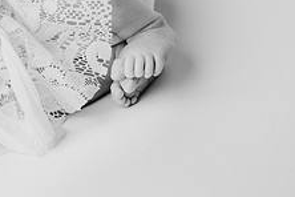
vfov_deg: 9.5
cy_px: 6
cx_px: -79
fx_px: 1172
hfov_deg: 13.8
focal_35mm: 143
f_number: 2.5
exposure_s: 1/200
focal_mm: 50
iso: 100
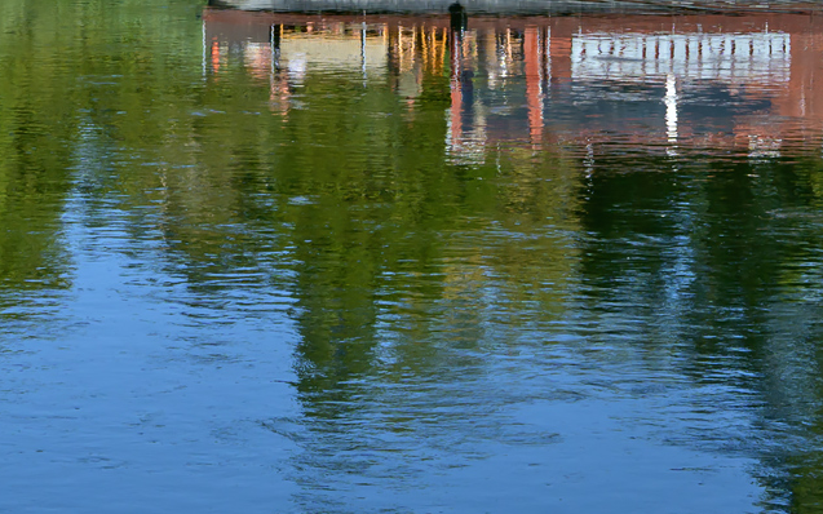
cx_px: 518
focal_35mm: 144
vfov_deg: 9.1
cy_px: 32
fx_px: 3230
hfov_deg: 14.5
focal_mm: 50
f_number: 8
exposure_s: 1/500
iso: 200
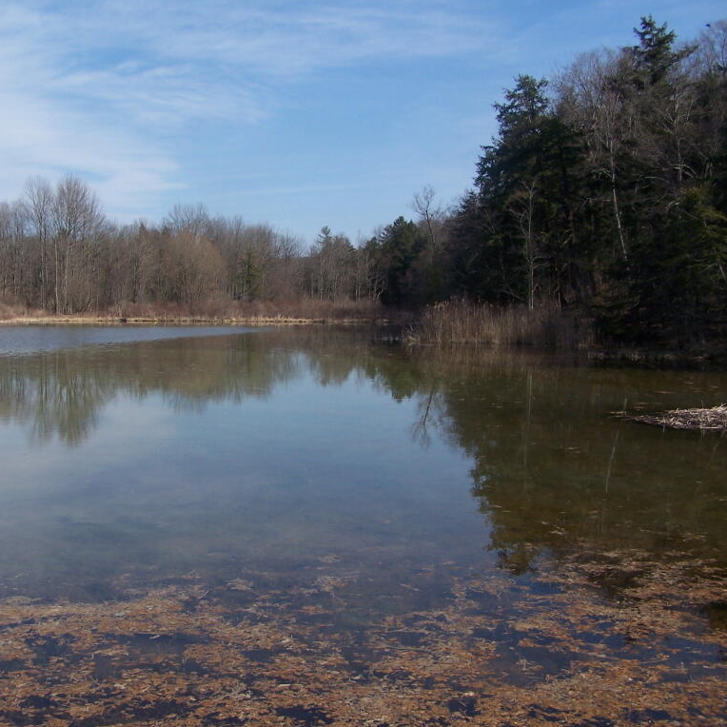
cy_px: 364
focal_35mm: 45
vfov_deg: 37.6
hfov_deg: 37.4
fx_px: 1069
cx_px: 283
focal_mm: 6.3
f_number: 4
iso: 80
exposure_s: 1/1000
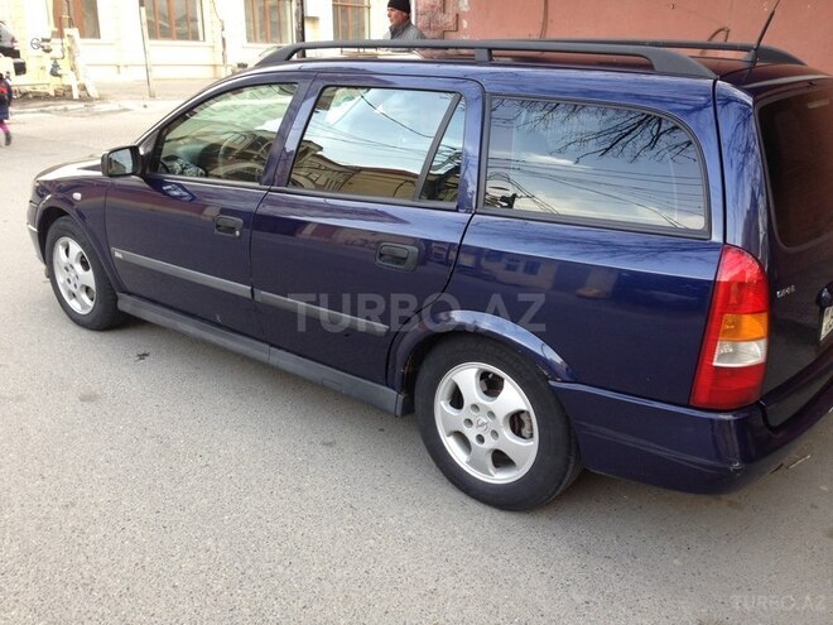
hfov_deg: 55.4
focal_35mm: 33
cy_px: 312
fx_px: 794
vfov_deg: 42.9
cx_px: 416
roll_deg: +0.2
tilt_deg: -18.8
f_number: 2.4
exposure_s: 1/30
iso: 50
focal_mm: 4.12
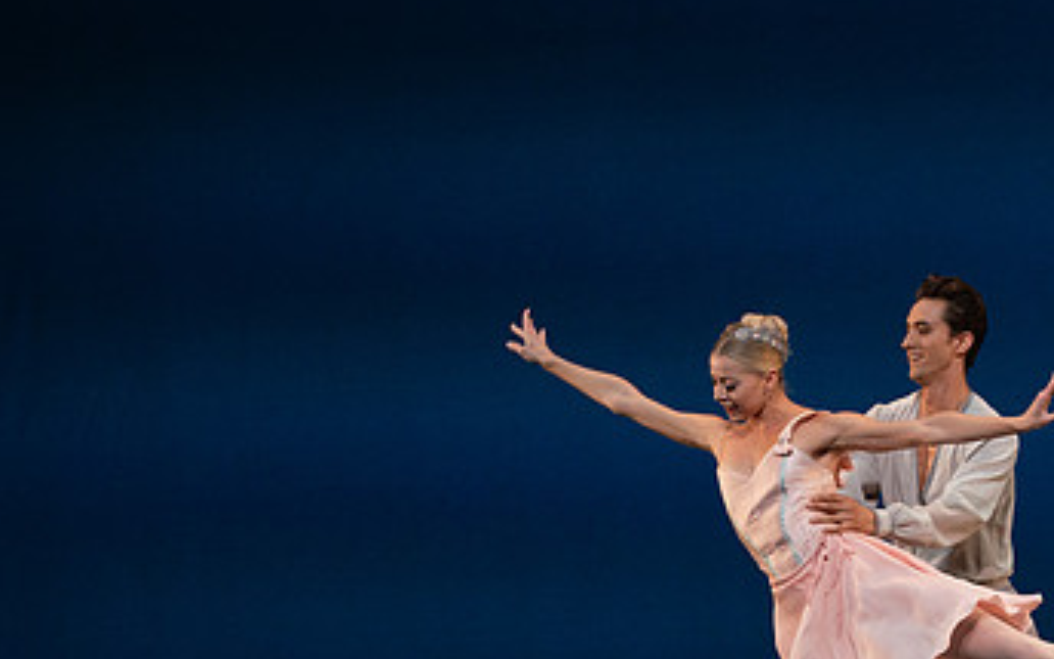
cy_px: 544
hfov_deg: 6.1
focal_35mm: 344
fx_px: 9881
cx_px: 741
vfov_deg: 3.8
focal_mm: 200
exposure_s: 1/500
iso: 3200
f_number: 8
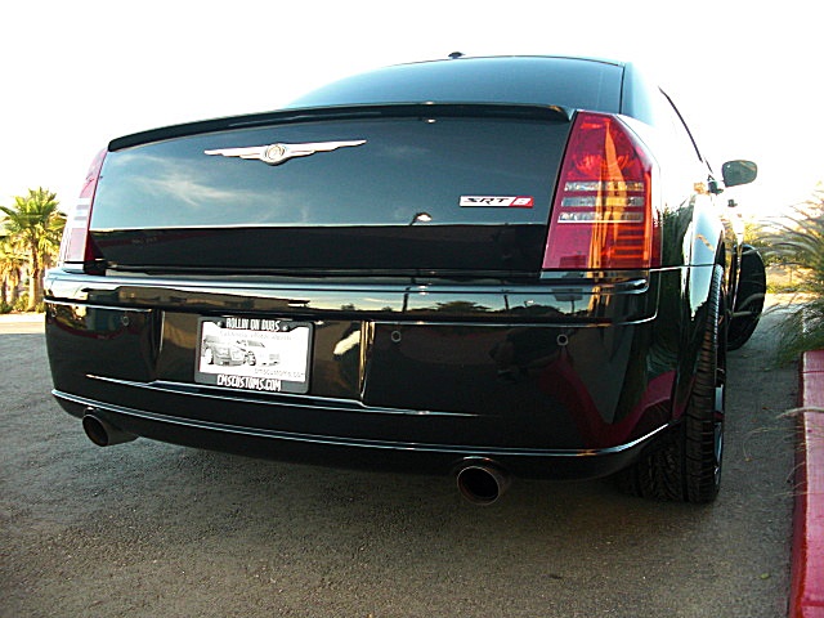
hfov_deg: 51.4
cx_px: 412
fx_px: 857
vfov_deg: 39.7
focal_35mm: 36
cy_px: 309
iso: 200
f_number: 2.8
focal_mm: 6.3
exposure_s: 1/125
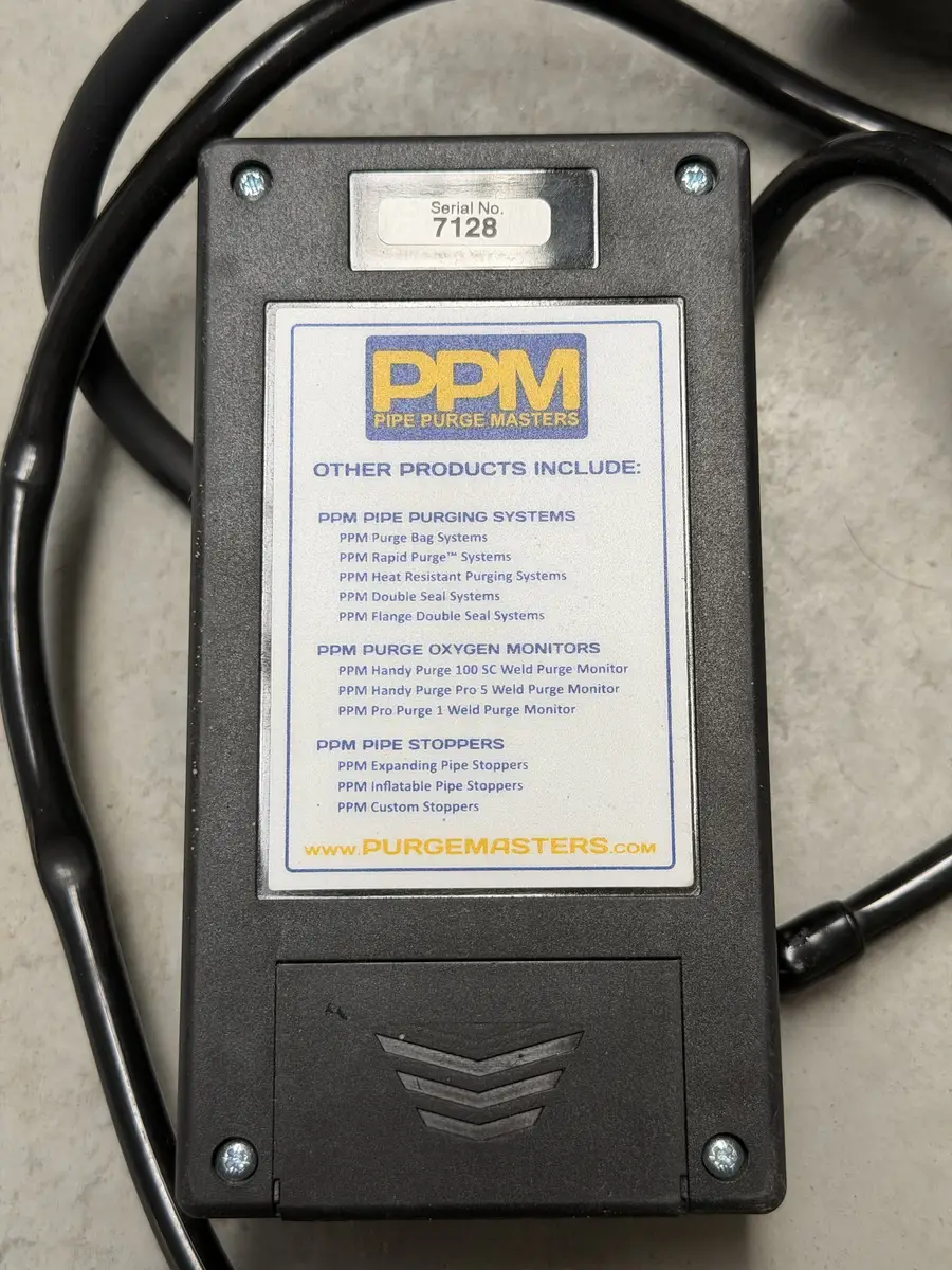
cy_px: 635
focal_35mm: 48
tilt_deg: -79.5
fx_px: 1760
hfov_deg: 30.3
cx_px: 476
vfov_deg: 39.7
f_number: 1.78
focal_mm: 6.76
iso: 100
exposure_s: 1/96
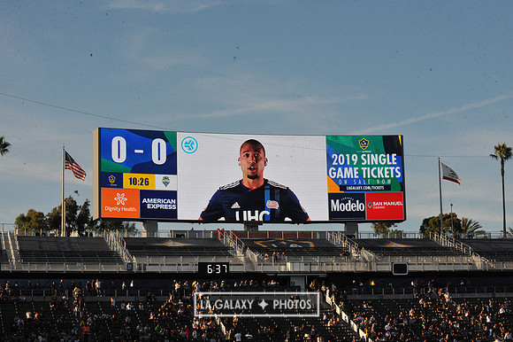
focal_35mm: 86
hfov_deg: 23.7
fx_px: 1225
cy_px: 171
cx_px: 256
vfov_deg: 15.9
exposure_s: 1/1250
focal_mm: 86
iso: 1600
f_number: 18
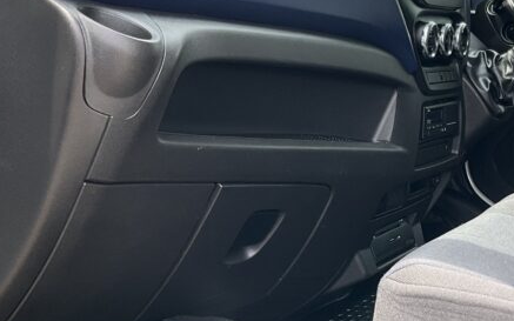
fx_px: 1008
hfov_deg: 27.4
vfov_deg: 18.0
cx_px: 480
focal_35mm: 72
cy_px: 219
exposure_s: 1/122
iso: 20
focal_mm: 3
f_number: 1.8
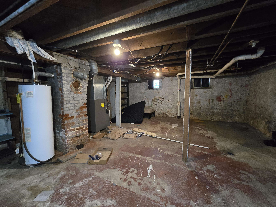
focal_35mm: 13
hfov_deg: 106.2
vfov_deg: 89.9
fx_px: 104
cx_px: 138
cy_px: 104
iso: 1600
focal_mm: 2.2
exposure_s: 1/40
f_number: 2.2
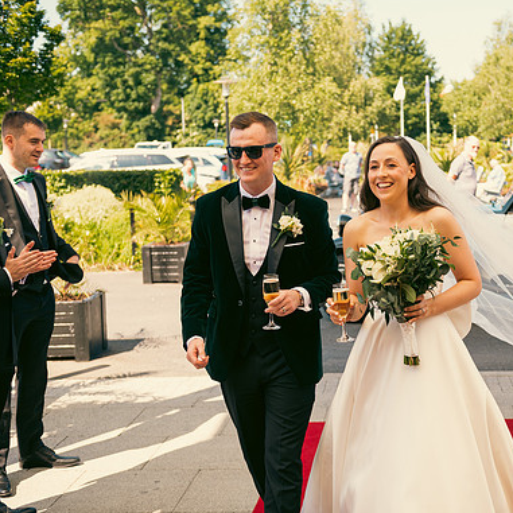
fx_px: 956
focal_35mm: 57
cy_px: 256
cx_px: 381
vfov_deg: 30.0
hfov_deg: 29.6
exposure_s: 1/400
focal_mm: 44
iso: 125
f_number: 3.5
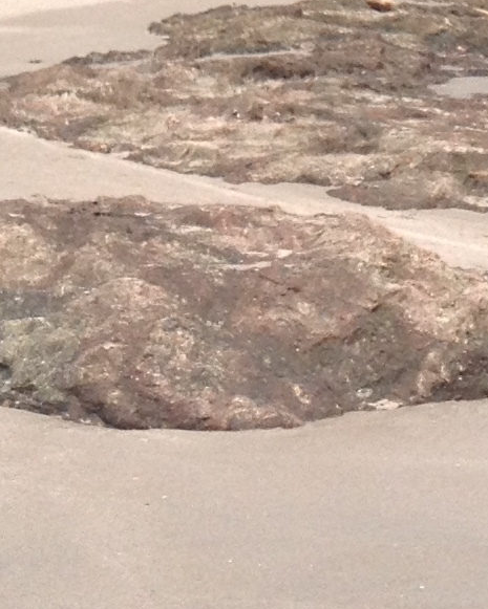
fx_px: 3465
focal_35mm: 192
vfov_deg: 9.6
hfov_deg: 8.0
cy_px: -484
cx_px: 50
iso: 50
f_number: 2.4
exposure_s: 1/2208
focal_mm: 4.28
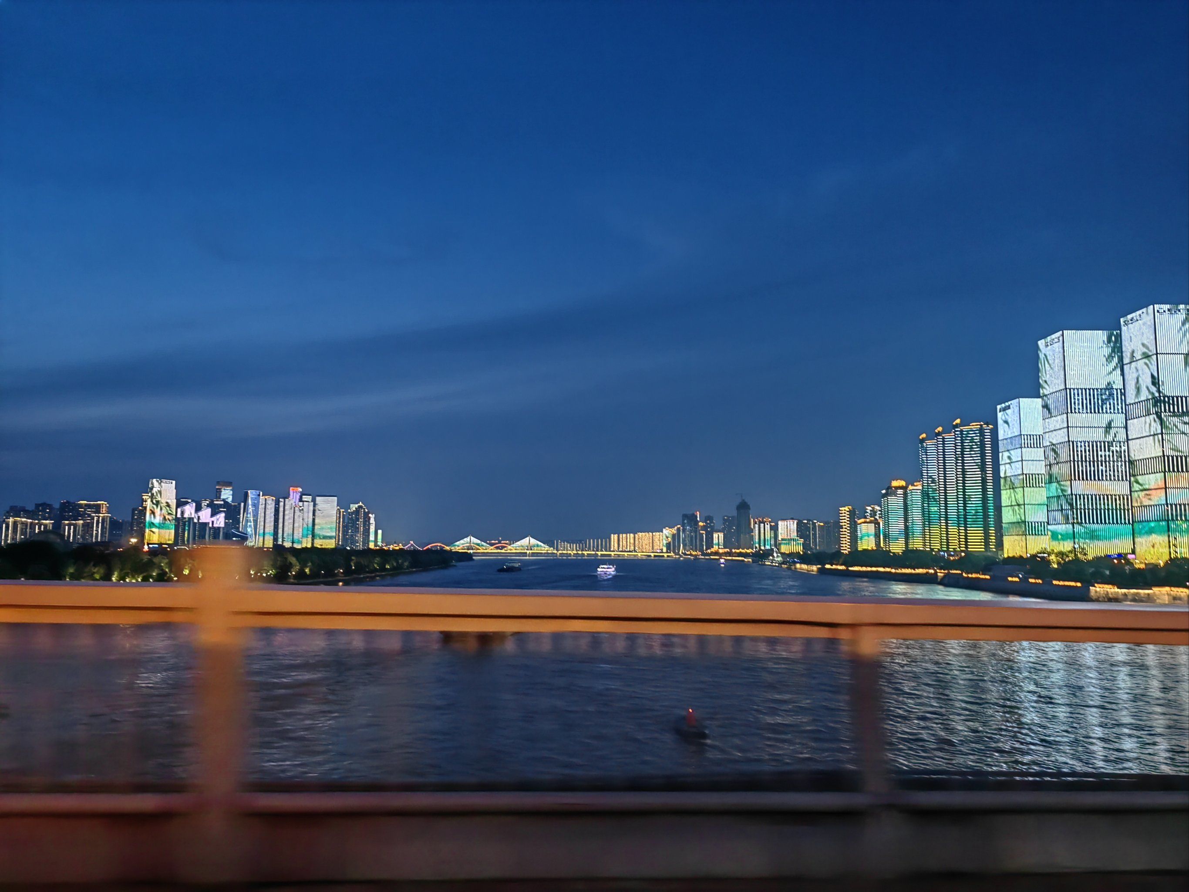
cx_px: 594
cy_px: 446
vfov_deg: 51.4
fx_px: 927
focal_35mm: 27
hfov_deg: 65.3
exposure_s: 1/50
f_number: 1.8
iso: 320
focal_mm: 5.54
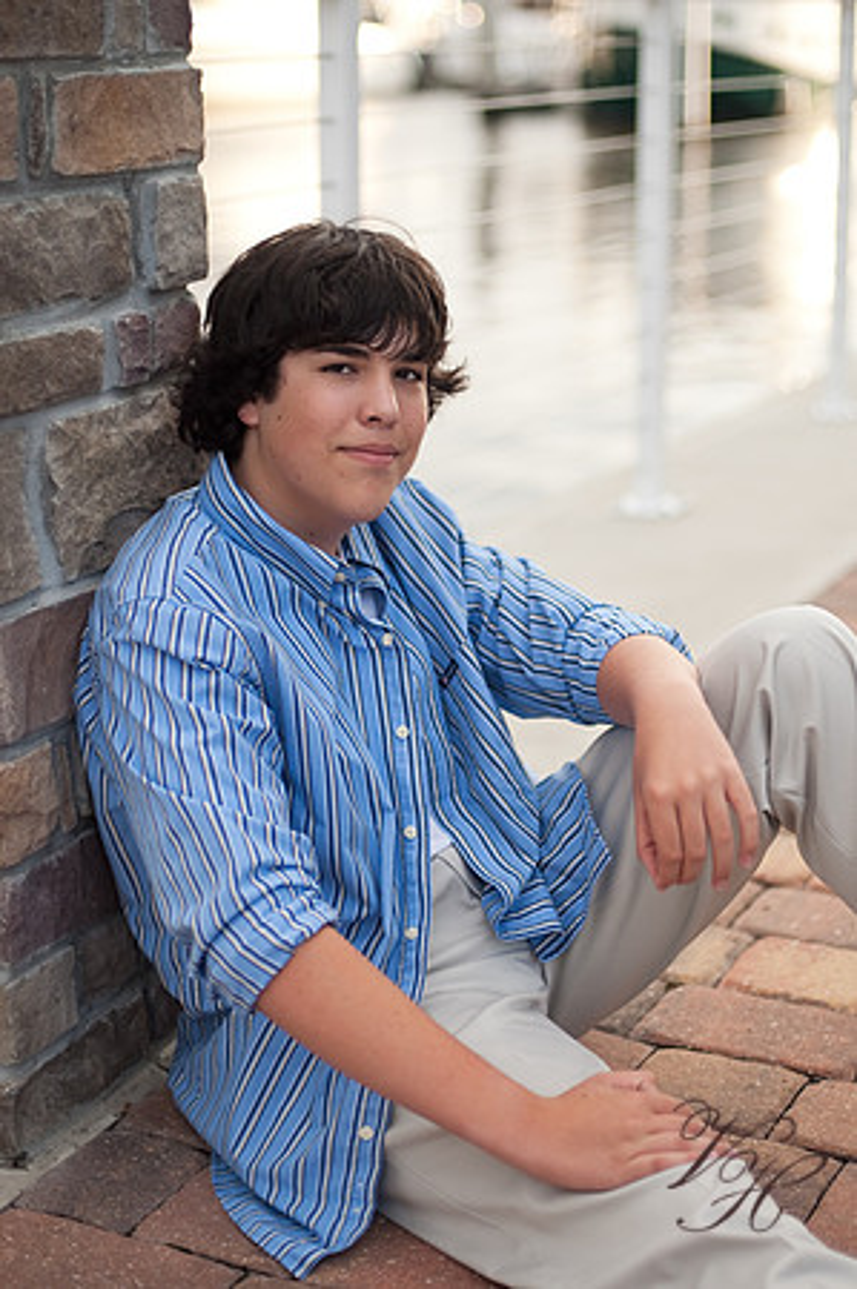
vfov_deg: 39.6
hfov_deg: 26.9
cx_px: 428
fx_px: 1789
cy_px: 644
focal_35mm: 50
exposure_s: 1/2000
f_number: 1.8
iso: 200
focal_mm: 50
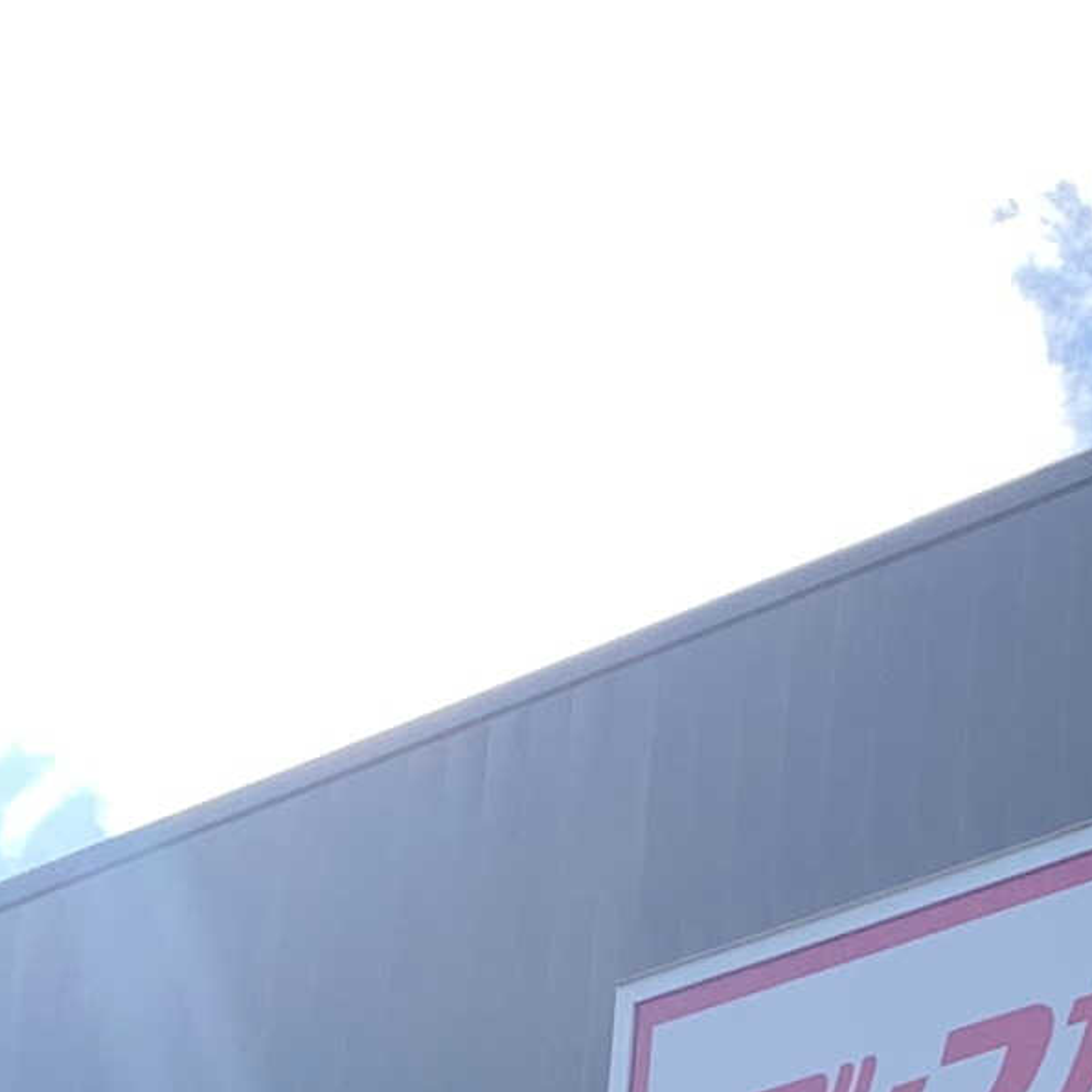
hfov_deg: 10.7
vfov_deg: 10.6
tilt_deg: +14.8
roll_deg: -2.7
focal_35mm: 156
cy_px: 1890
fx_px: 5568
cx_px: 1732
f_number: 1.8
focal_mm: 4.25
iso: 25
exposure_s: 1/771
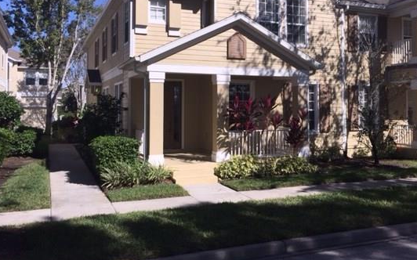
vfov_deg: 34.2
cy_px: 92
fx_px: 420
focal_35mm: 37
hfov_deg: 52.5
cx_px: 246
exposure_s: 1/3300
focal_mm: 4.15
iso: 32
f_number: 2.2
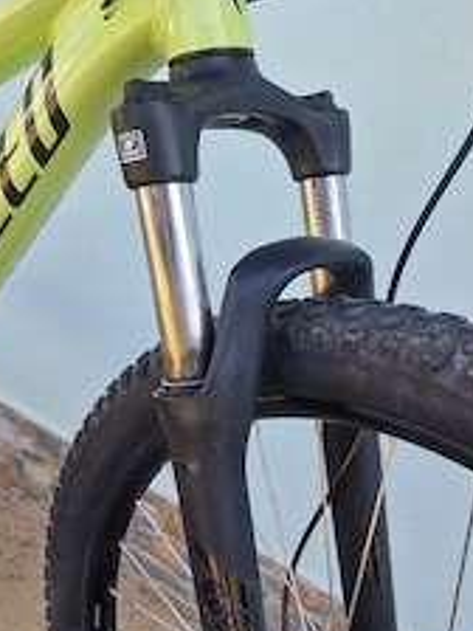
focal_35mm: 41
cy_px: 420
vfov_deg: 45.1
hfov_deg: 34.9
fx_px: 747
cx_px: 301
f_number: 1.8
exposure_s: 1/182
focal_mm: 6.4
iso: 50
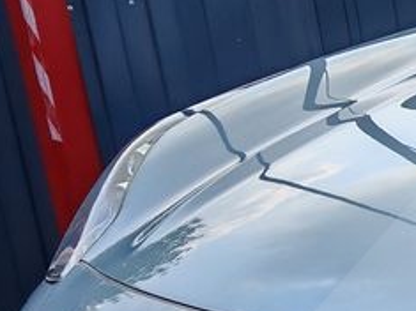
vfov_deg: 10.7
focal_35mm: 138
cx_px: 1025
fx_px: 1658
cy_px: 281
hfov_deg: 11.6
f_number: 1.9
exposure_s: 1/980
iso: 50
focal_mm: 6.67
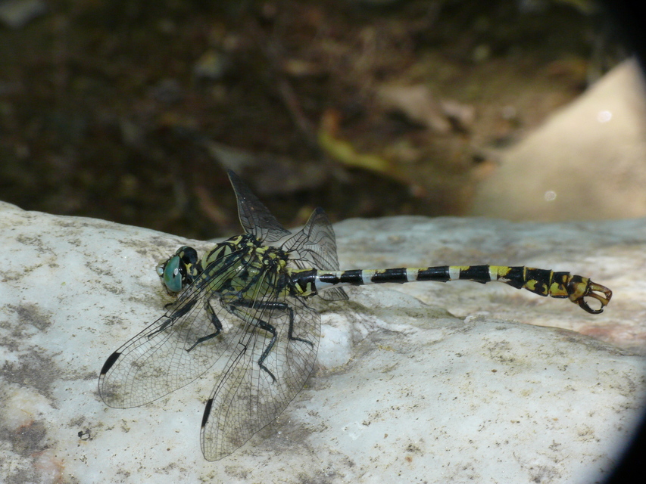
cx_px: 323
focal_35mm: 106
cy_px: 242
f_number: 11
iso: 200
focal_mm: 22.3
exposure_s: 1/30
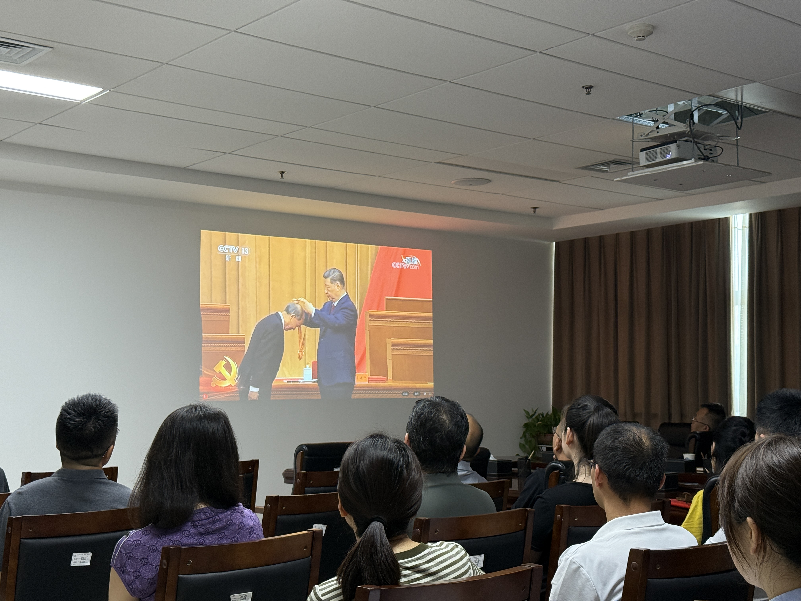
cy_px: 300
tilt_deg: +4.9
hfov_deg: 39.7
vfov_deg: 30.3
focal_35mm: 48
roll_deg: +0.0
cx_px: 400
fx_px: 1111
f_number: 1.78
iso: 160
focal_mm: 6.76
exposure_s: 1/60
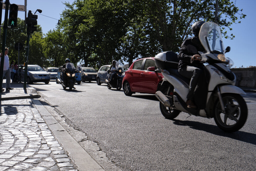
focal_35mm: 36
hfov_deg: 53.1
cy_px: 86
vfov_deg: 36.9
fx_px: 256
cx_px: 128
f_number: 8
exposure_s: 1/420
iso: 200
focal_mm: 24.3
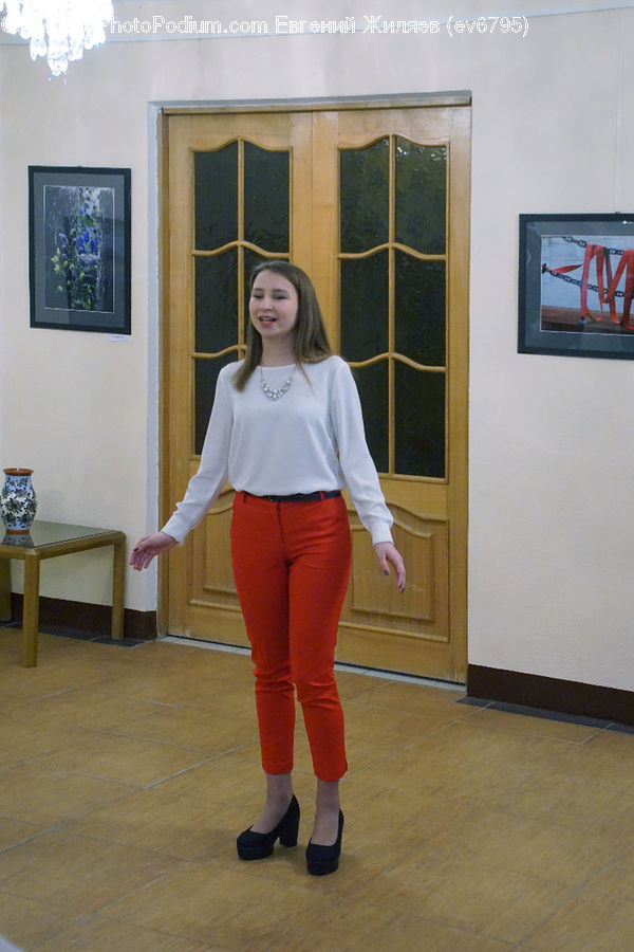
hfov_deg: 22.6
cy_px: 476
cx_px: 317
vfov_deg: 33.4
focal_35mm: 60
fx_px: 1585
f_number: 4.5
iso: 3200
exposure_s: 1/125
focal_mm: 40
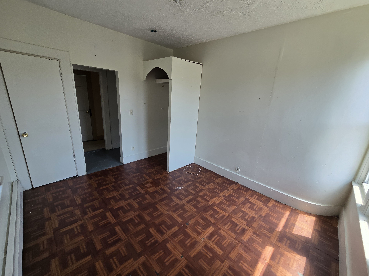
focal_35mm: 13
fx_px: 139
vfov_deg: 89.9
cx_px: 184
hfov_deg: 106.2
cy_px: 138
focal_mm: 2.2
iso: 50
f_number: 2.2
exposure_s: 1/168
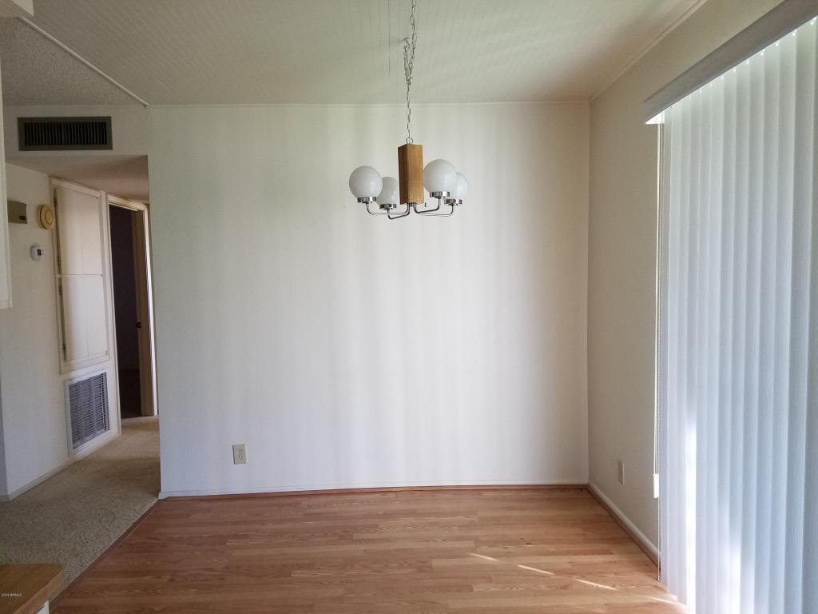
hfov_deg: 67.3
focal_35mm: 26
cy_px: 307
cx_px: 409
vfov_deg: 53.1
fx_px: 614
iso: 160
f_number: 1.7
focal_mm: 4.2
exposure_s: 1/25
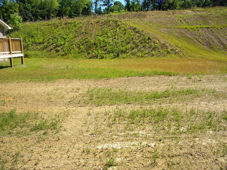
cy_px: 85
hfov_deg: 63.4
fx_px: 184
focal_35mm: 28
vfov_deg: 49.7
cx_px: 114
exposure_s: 1/744
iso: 80
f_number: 3.5
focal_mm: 5
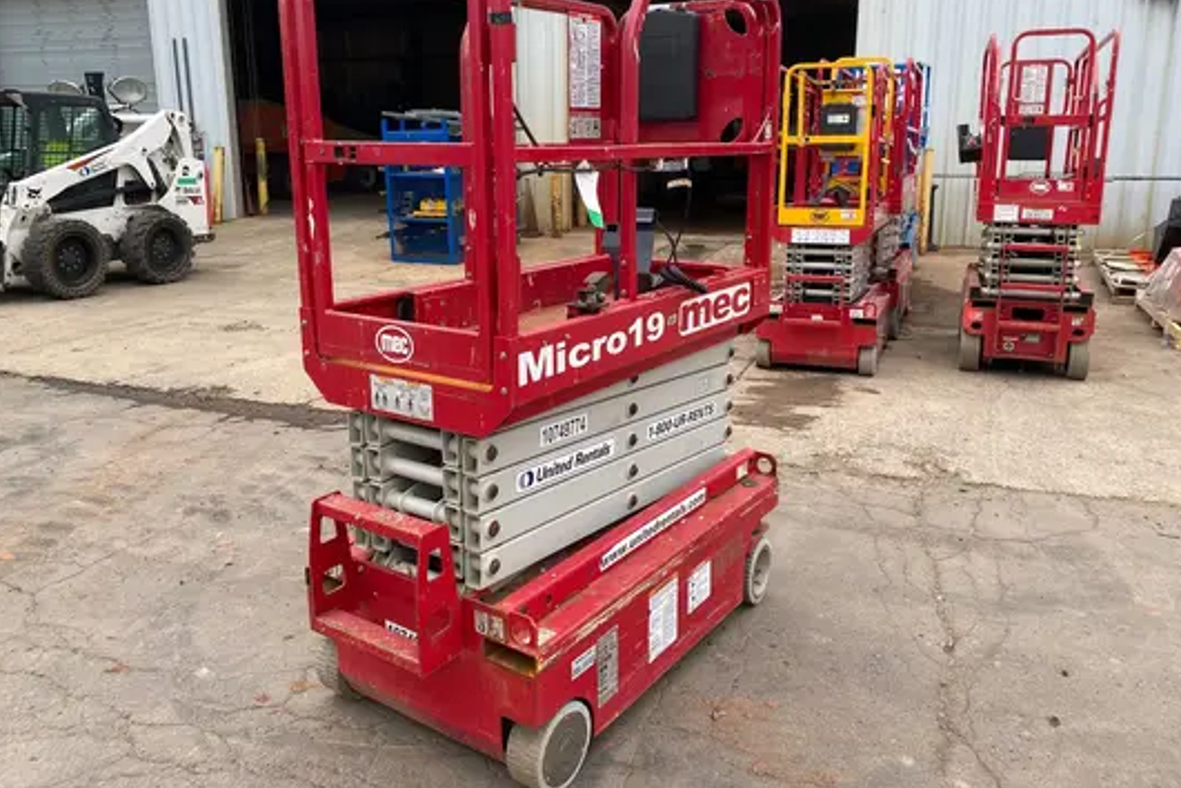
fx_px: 918
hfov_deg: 65.5
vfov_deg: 46.3
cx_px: 580
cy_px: 348
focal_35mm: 28
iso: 32
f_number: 1.8
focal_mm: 4.25
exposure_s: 1/588
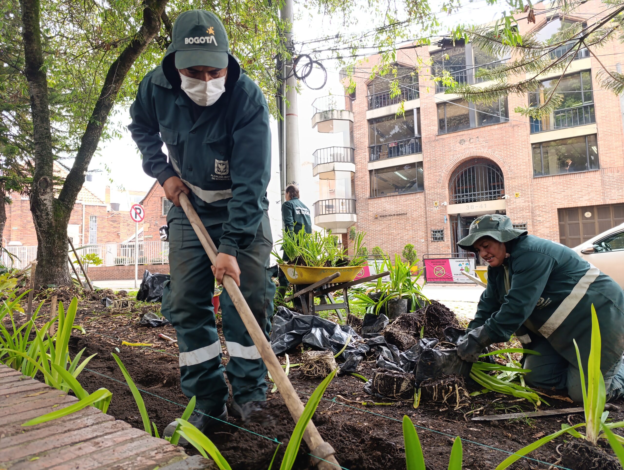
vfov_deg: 59.0
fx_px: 415
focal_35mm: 23
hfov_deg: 73.8
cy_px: 235
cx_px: 312
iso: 250
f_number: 1.6
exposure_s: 1/120
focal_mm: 6.14
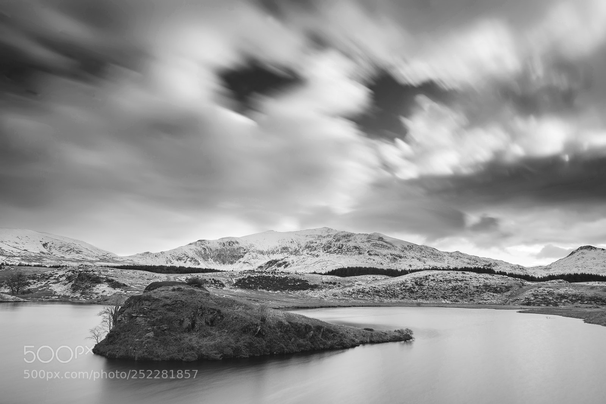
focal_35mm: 24
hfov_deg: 73.7
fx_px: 404
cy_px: 202
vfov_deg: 53.2
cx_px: 303
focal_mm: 24
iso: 100
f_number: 16
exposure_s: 30
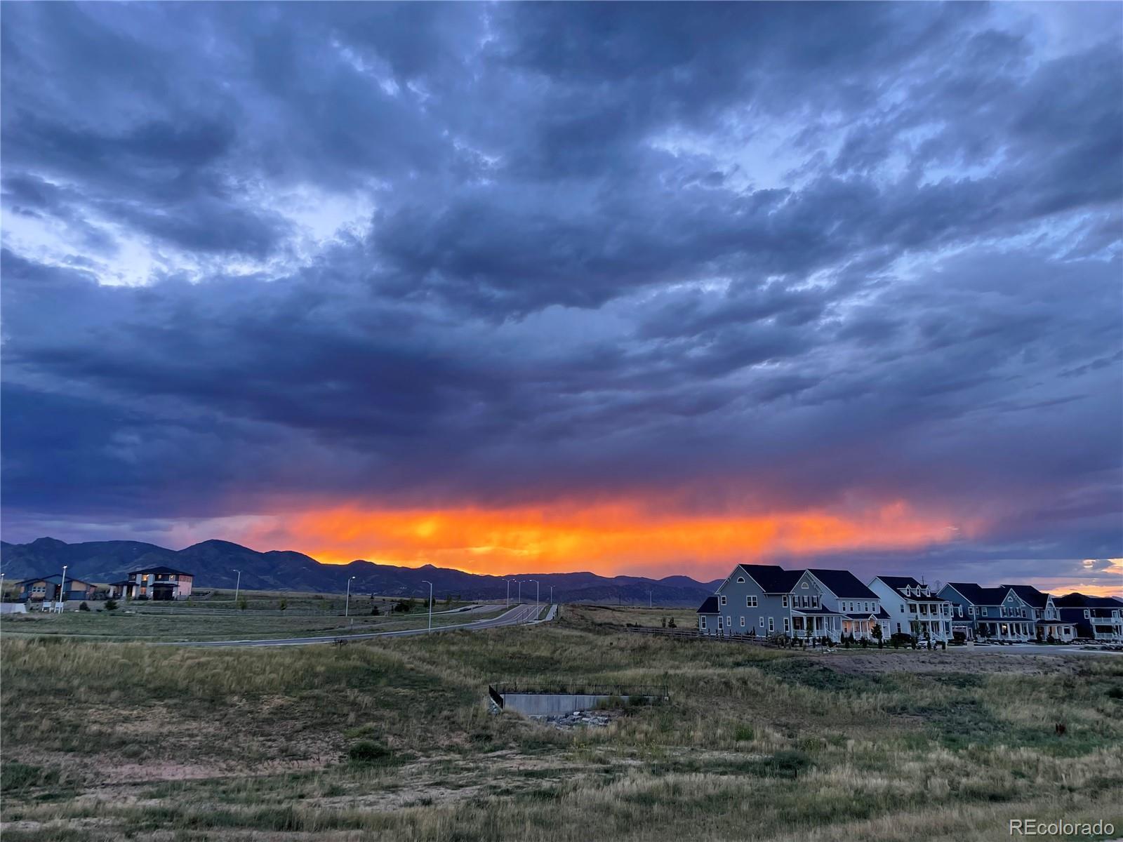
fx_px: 843
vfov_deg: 53.1
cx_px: 562
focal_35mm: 26
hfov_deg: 67.3
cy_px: 421
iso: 64
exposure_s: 1/121
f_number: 1.6
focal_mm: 4.2
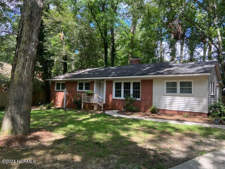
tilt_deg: +3.9
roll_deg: -1.9
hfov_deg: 67.3
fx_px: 169
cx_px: 112
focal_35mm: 26
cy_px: 84
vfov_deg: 53.1
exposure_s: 1/263
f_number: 1.8
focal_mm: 4.25
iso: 32
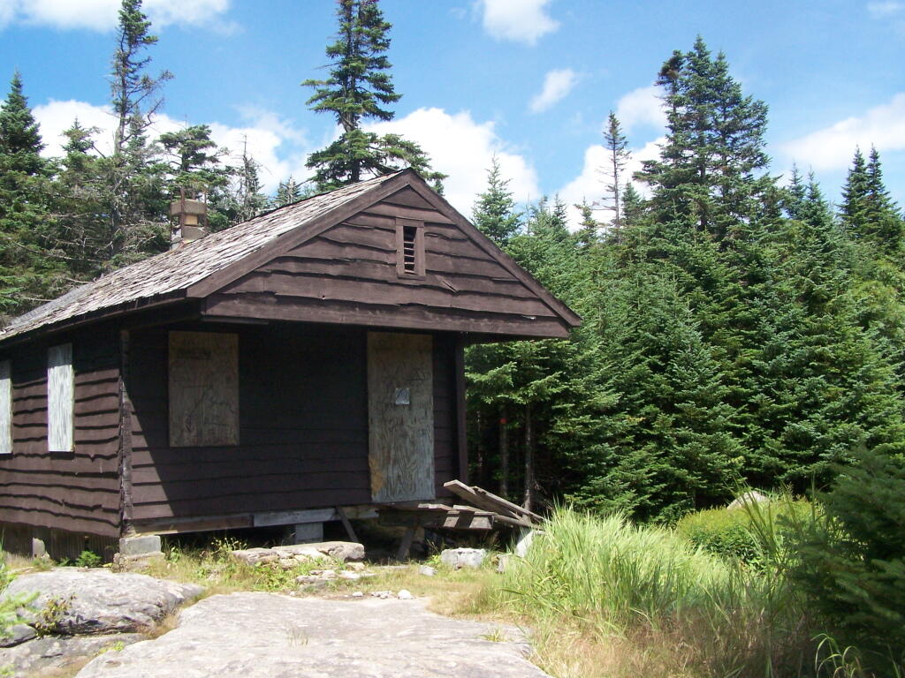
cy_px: 339
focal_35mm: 38
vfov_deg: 37.7
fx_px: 993
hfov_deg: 49.0
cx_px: 452
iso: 200
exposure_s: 1/500
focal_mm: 6.3
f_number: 5.6
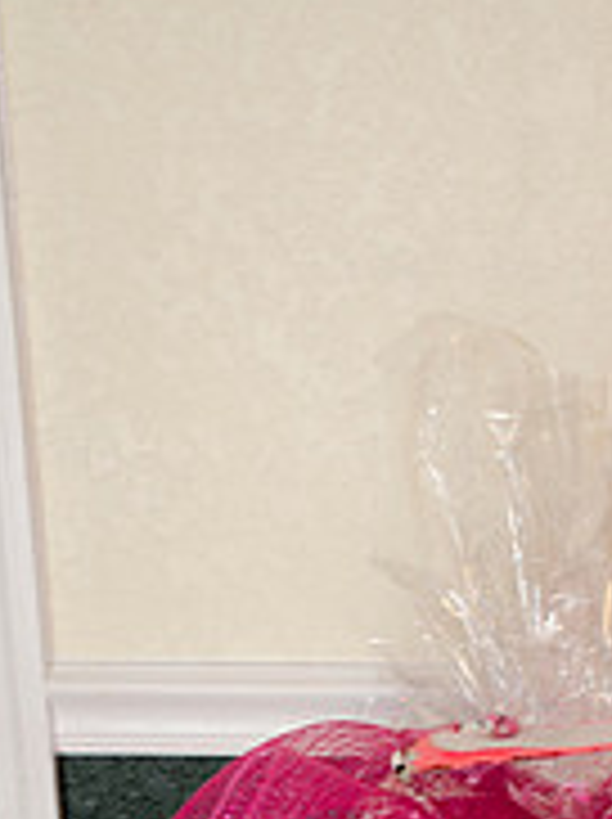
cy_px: 954
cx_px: 544
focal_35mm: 82
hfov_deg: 17.7
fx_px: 1938
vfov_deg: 22.2
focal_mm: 23
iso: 400
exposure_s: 1/6
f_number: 8
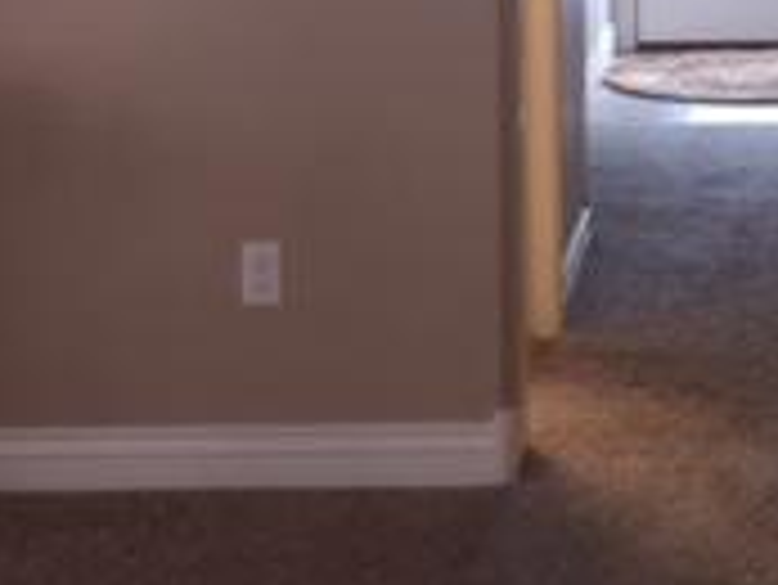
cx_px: 782
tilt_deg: -5.7
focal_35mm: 107
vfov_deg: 13.5
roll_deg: -0.4
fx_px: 2407
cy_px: -122
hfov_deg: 17.9
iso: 32
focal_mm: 4.15
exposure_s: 1/30
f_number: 2.2
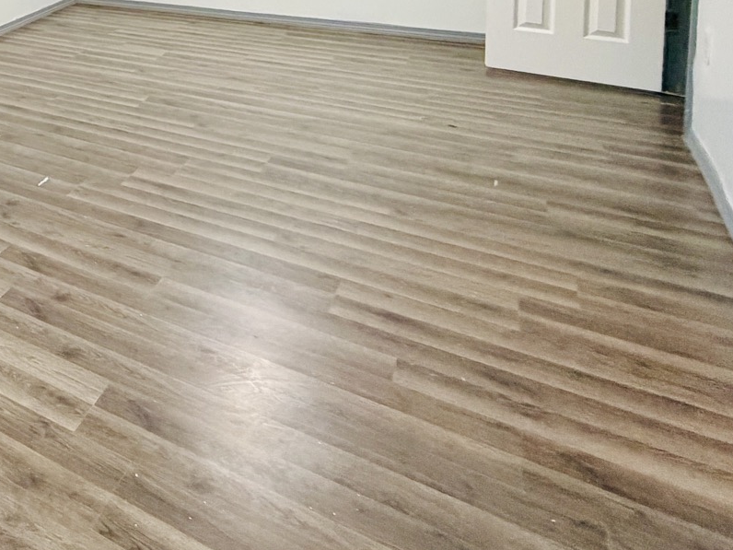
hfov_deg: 37.4
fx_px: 762
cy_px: -90
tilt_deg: -5.9
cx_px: -167
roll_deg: +1.7
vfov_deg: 33.3
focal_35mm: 36
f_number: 2.2
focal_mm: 2.22
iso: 320
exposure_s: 1/72
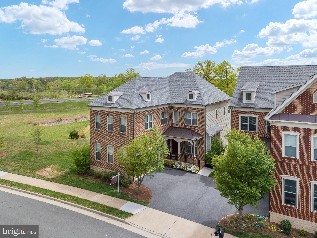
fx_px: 220
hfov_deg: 71.6
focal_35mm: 24
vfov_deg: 56.8
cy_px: 119
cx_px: 158
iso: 200
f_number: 4
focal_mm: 12.29
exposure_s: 1/240
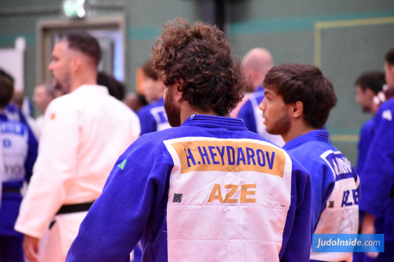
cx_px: 197
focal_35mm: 248
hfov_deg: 8.3
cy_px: 131
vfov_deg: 5.6
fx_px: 2709
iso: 12800
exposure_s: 1/400
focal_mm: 165
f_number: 7.1
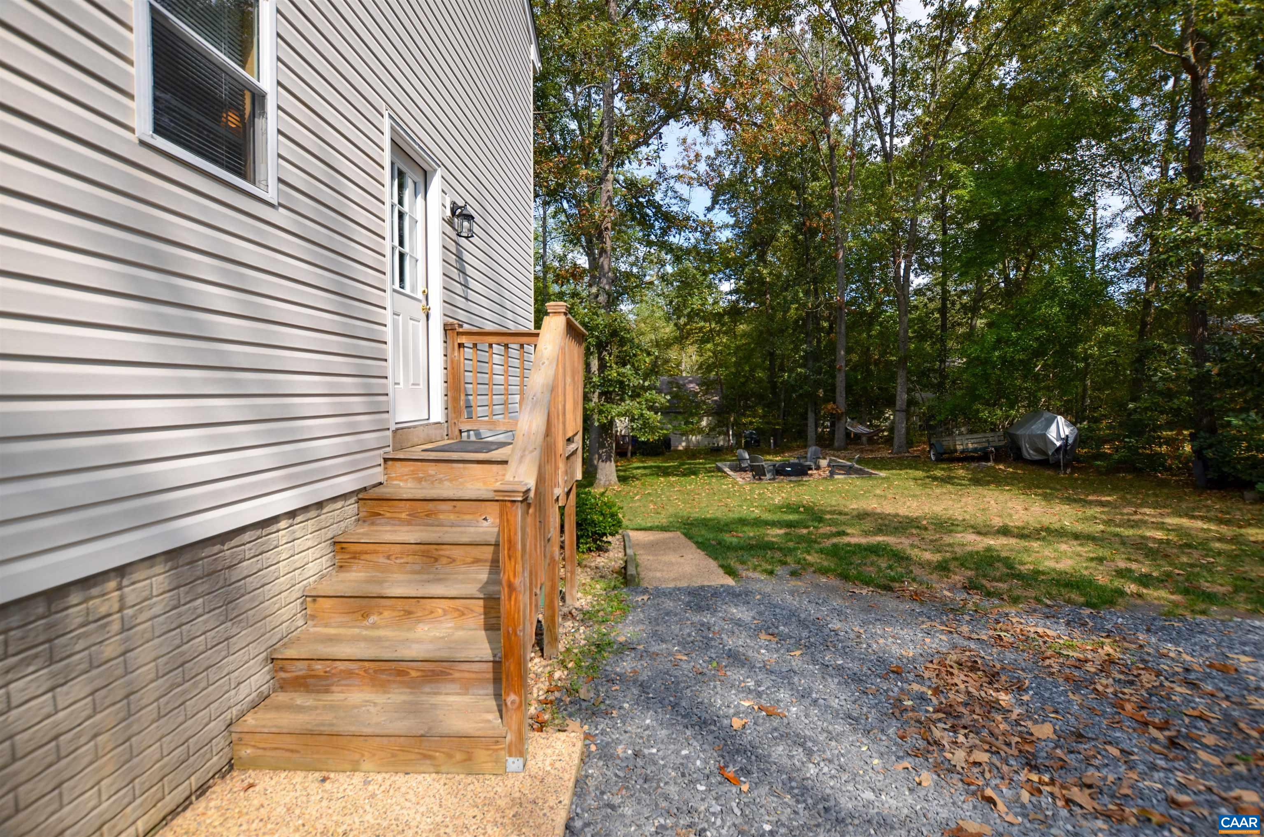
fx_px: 526
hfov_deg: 100.5
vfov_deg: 77.1
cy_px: 418
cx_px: 632
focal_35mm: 15
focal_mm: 10
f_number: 7.1
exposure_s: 1/250
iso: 100
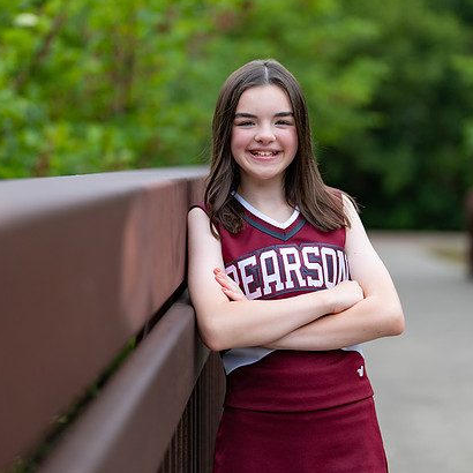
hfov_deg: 21.9
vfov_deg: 21.9
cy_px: 193
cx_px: 263
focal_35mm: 79
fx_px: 1221
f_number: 1.2
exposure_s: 1/1000
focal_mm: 50
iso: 100
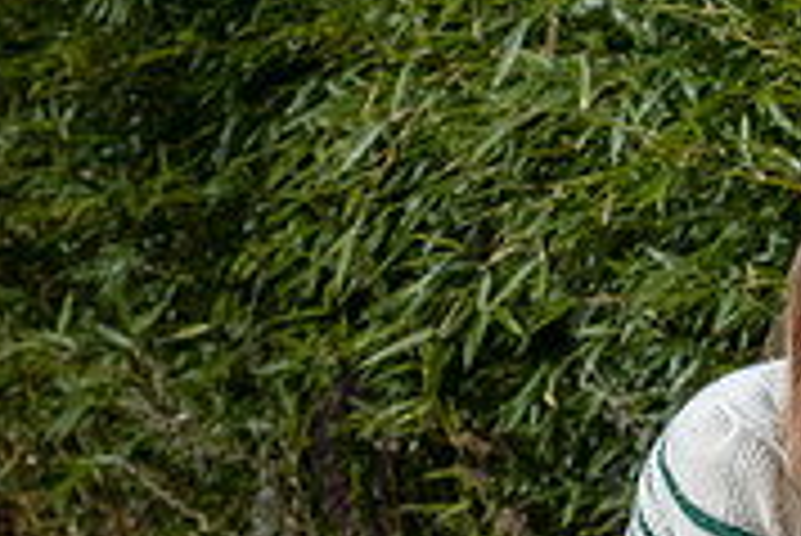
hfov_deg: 6.0
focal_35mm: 342
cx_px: 1071
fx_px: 7615
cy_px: 444
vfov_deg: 4.0
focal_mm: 105
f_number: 7.1
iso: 400
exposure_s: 1/1000
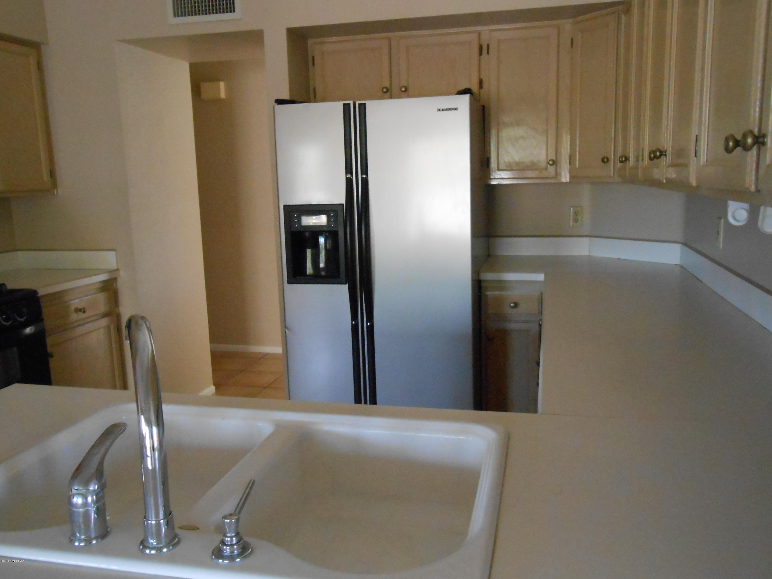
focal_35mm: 30
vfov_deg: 46.8
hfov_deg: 60.0
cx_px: 386
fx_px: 669
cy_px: 290
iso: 800
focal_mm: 5.3
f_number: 3.8
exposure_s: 1/60
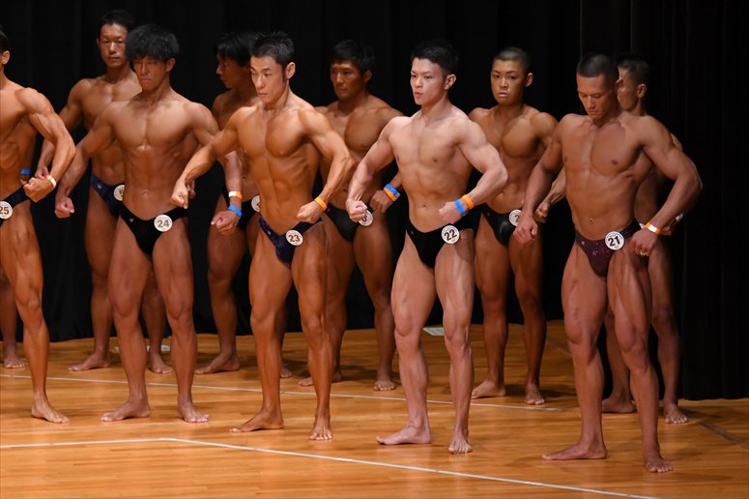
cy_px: 250
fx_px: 5615
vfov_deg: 5.1
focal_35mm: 270
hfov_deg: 7.6
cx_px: 374
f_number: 5.6
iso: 4000
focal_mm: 180
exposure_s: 1/400
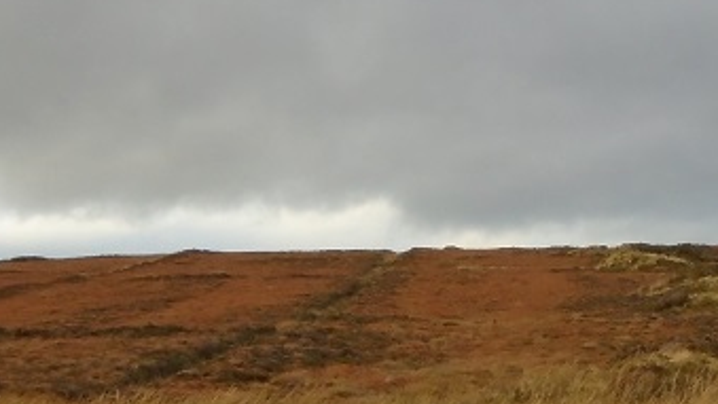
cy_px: 300
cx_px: 498
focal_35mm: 108
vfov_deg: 11.2
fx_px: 2057
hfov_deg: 19.7
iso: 200
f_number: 4.1
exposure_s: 1/250
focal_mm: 7.4
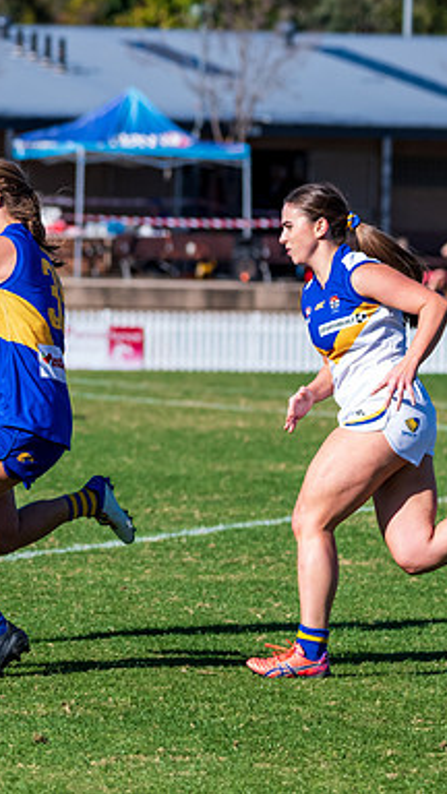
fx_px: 8934
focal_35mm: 424
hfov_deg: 2.9
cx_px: -156
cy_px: 378
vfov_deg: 5.1
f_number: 8
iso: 800
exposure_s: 1/2000
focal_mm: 220
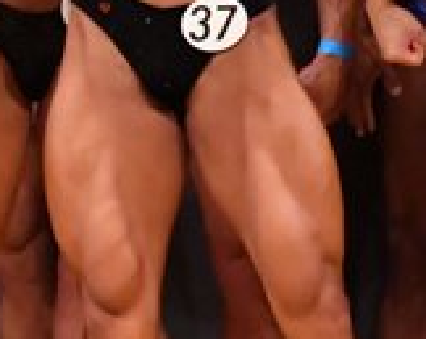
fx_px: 15291
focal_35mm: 1215
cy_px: 29
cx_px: -238
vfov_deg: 1.3
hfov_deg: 1.6
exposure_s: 1/400
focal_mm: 180
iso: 10000
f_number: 5.6
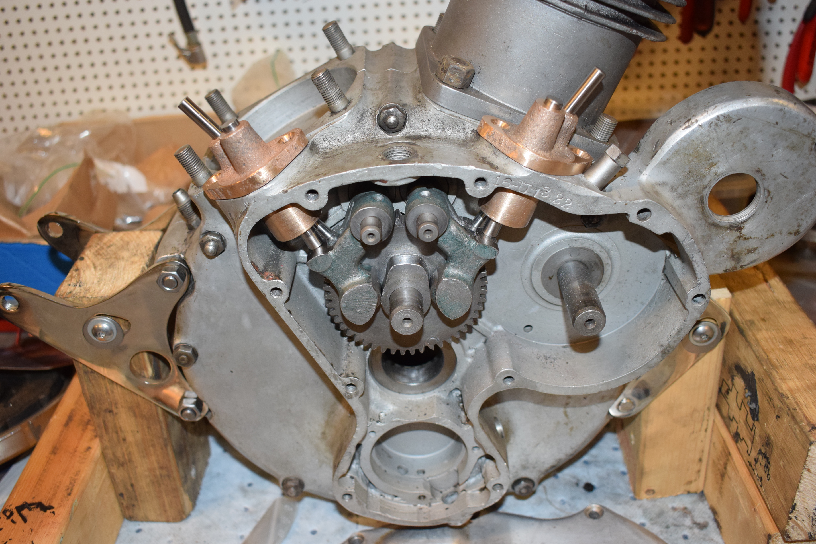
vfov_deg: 36.9
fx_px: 816
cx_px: 408
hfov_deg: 53.1
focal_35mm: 36
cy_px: 272
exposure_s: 1/200
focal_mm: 24
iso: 1250
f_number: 5
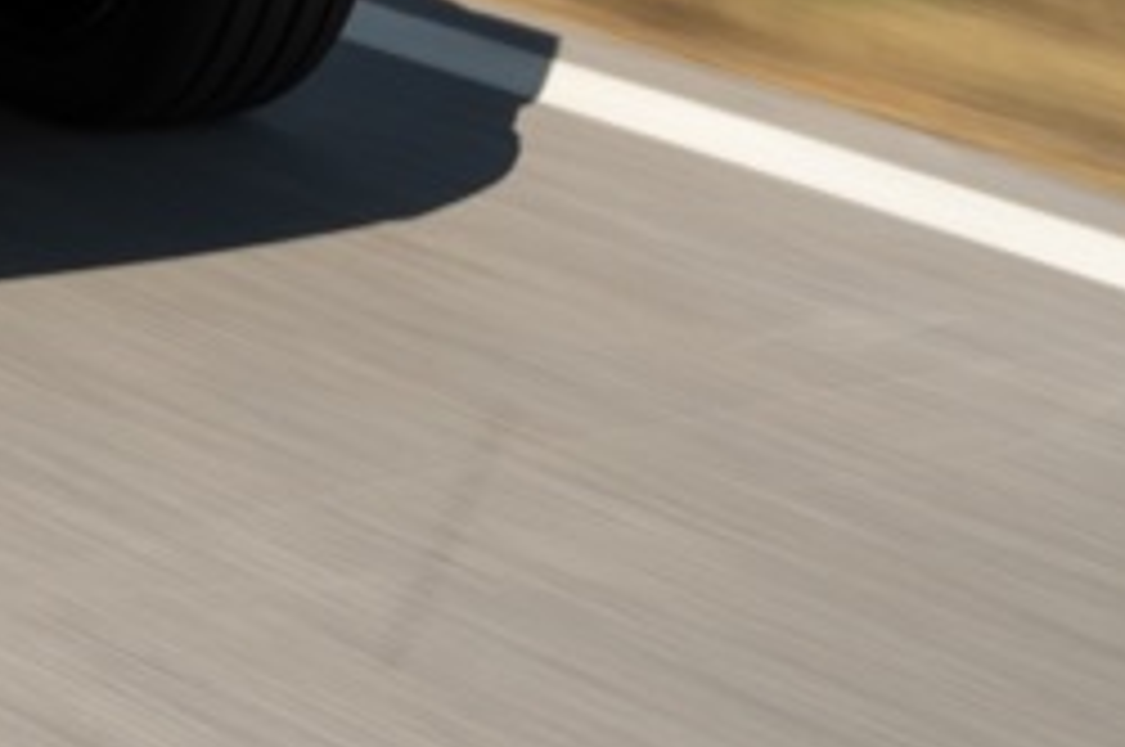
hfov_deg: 7.5
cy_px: -862
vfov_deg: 5.0
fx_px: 8395
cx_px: -846
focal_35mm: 269
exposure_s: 1/30
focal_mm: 48
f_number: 18
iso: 100
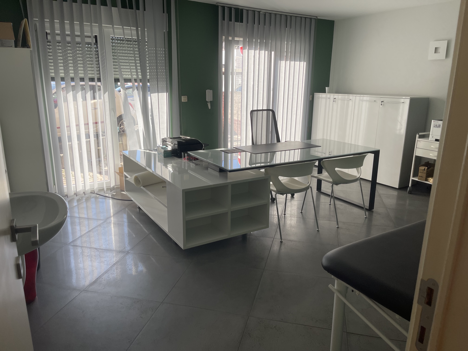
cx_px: 234
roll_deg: -1.0
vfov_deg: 54.9
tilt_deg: -15.1
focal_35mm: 25
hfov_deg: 69.4
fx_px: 338
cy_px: 176
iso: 32
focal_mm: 5.1
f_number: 1.6
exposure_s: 1/342
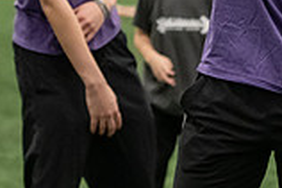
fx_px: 2645
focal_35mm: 338
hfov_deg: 6.1
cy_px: -49
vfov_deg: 4.0
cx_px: 332
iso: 4000
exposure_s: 1/320
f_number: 3.2
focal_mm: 92
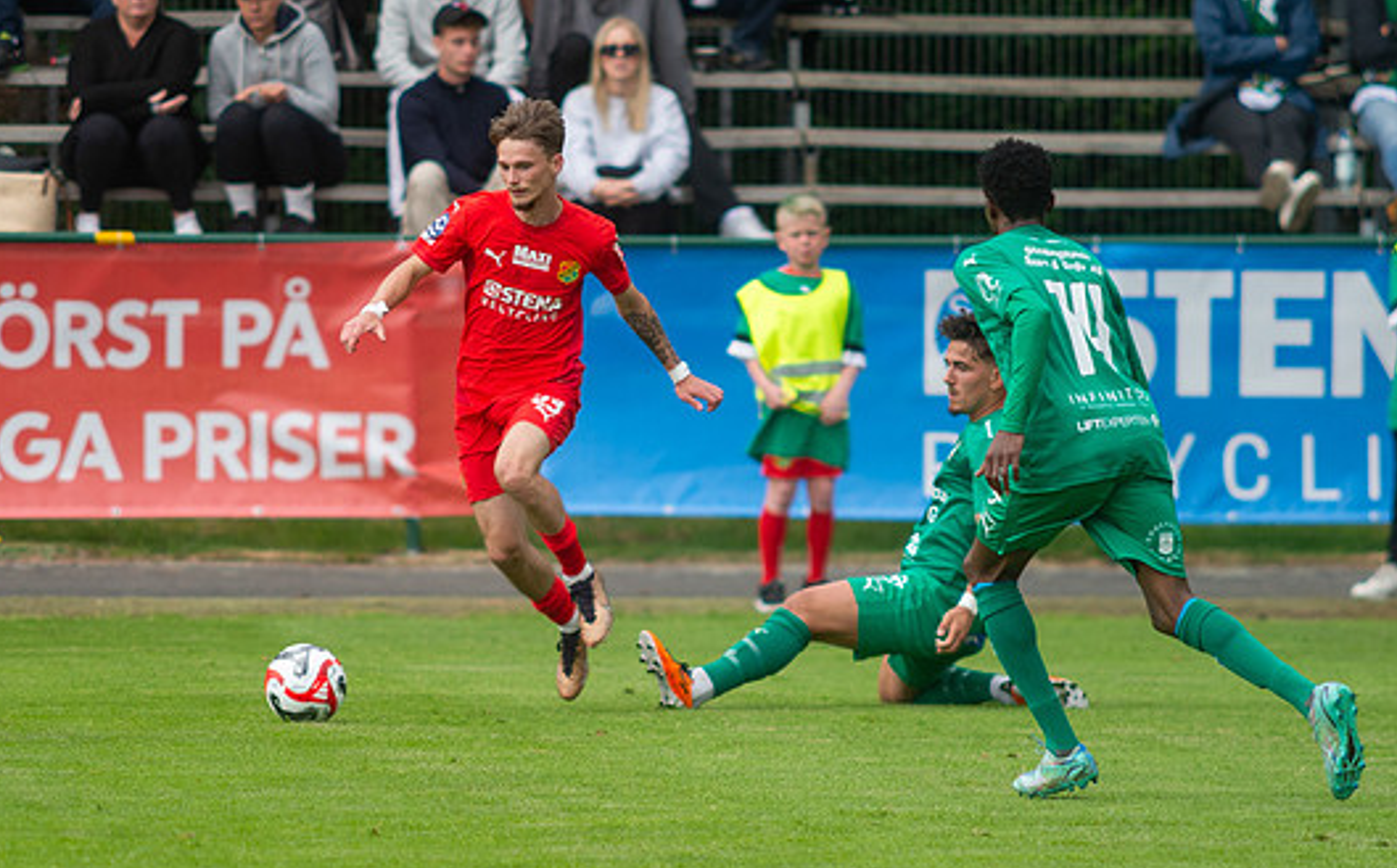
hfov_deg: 3.2
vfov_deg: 2.0
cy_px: 438
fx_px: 24865
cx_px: 584
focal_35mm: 654
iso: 720
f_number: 4
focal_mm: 420
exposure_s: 1/1600
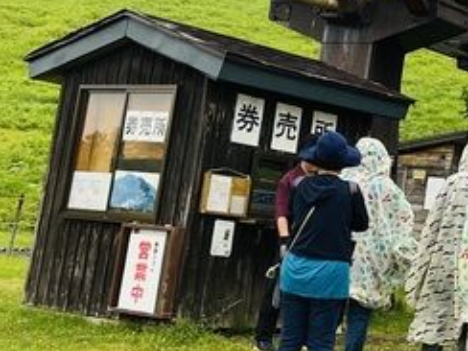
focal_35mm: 87
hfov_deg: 20.2
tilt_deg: +8.6
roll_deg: -5.9
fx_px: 1176
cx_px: 645
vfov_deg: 16.9
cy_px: 82
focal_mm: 5.1
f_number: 1.6
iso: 40
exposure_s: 1/174
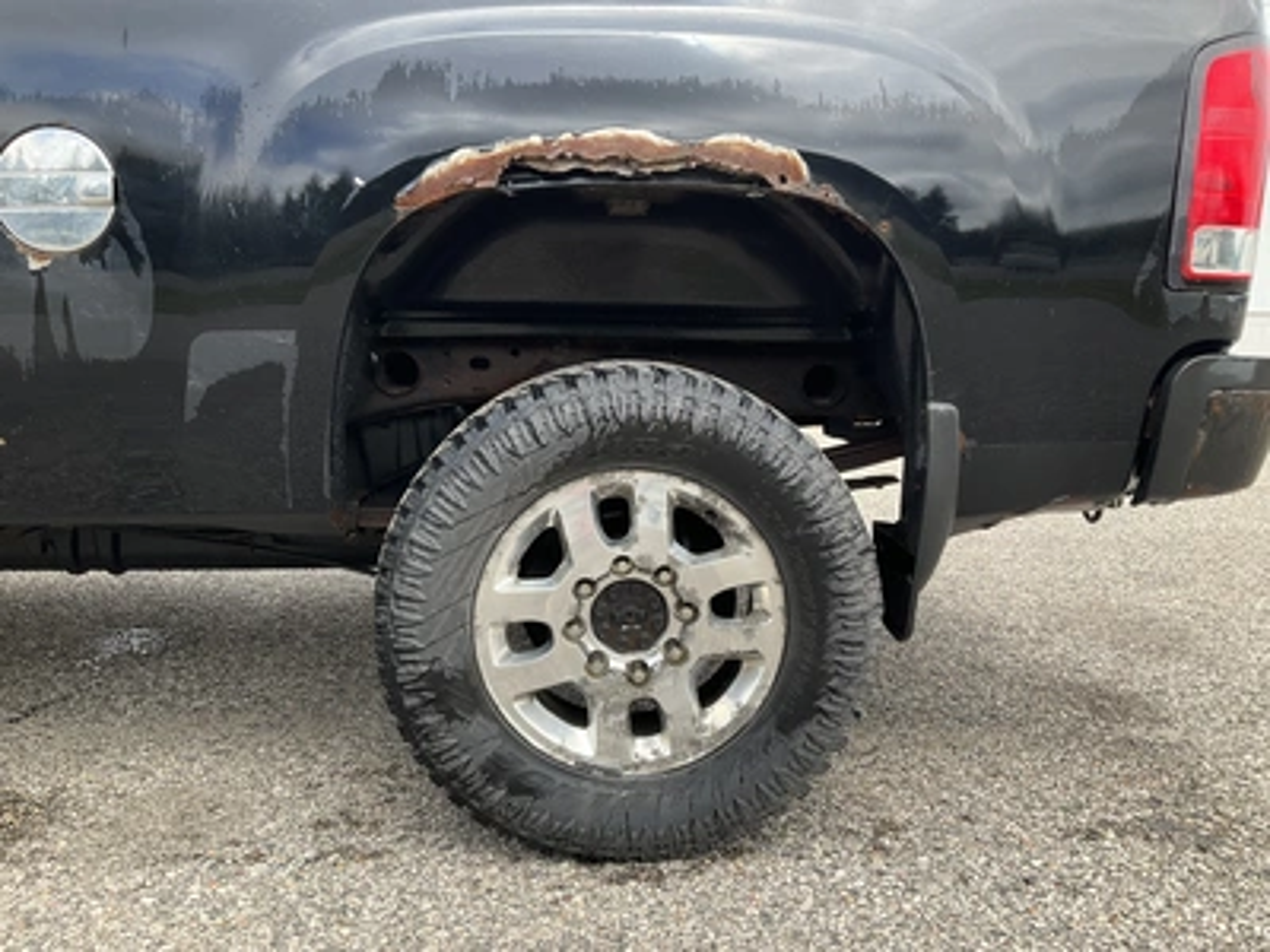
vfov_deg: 48.2
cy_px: 476
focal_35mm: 29
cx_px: 635
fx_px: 1064
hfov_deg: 61.7
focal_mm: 3
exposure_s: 1/380
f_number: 1.8
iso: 25
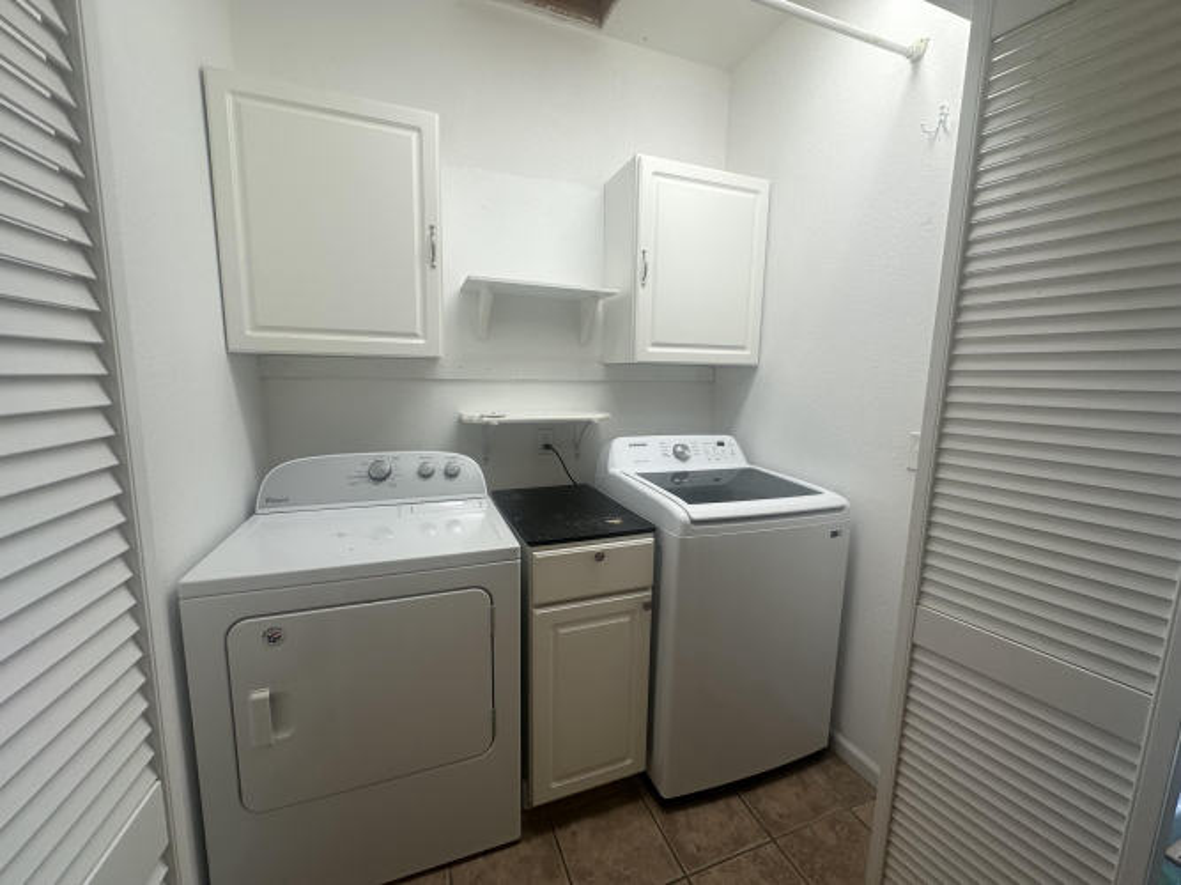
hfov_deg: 102.1
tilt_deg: -8.0
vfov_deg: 85.7
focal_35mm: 14
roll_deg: -1.1
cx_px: 590
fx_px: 478
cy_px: 442
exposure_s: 1/120
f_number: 2.2
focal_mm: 2.22
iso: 40
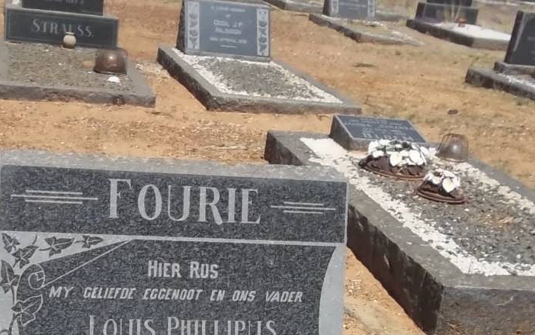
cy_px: 295
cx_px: 181
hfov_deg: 34.8
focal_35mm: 58
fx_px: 846
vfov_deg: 21.9
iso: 80
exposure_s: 1/640
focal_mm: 5.7
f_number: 5.5
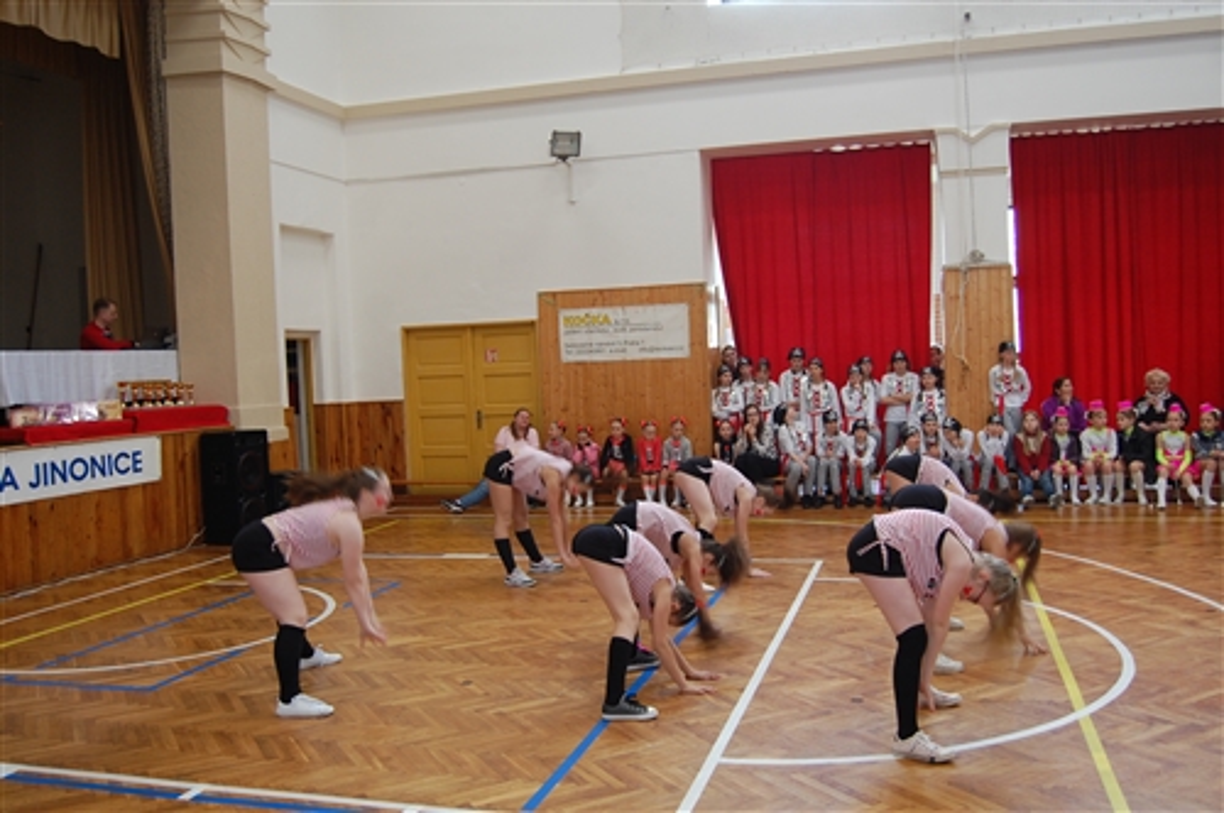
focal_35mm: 33
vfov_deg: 39.9
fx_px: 1121
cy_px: 406
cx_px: 612
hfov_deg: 57.3
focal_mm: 22
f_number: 3.8
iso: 400
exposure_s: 1/60
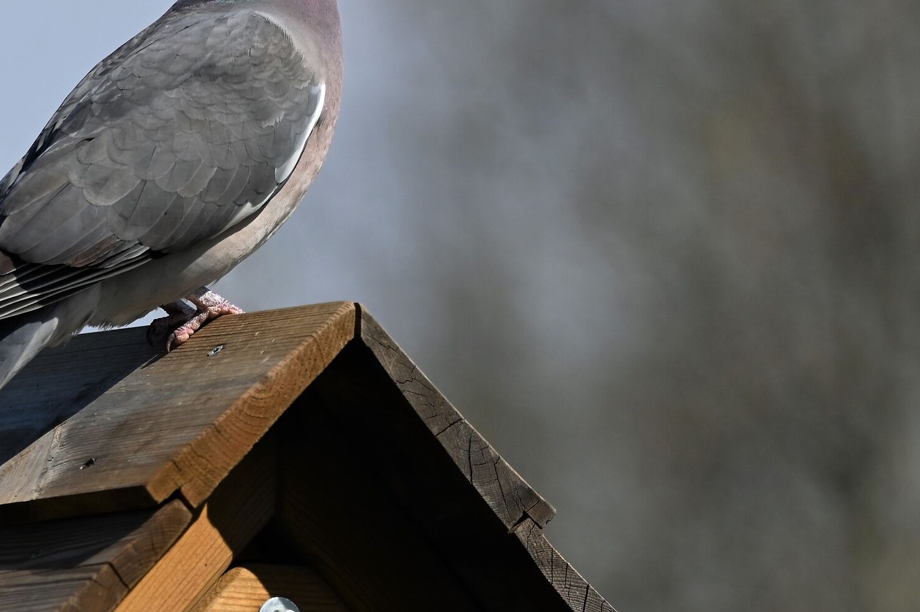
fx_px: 12794
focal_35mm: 501
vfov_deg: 2.7
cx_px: 250
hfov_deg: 4.1
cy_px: 129
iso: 900
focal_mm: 310
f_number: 5.6
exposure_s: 1/8000
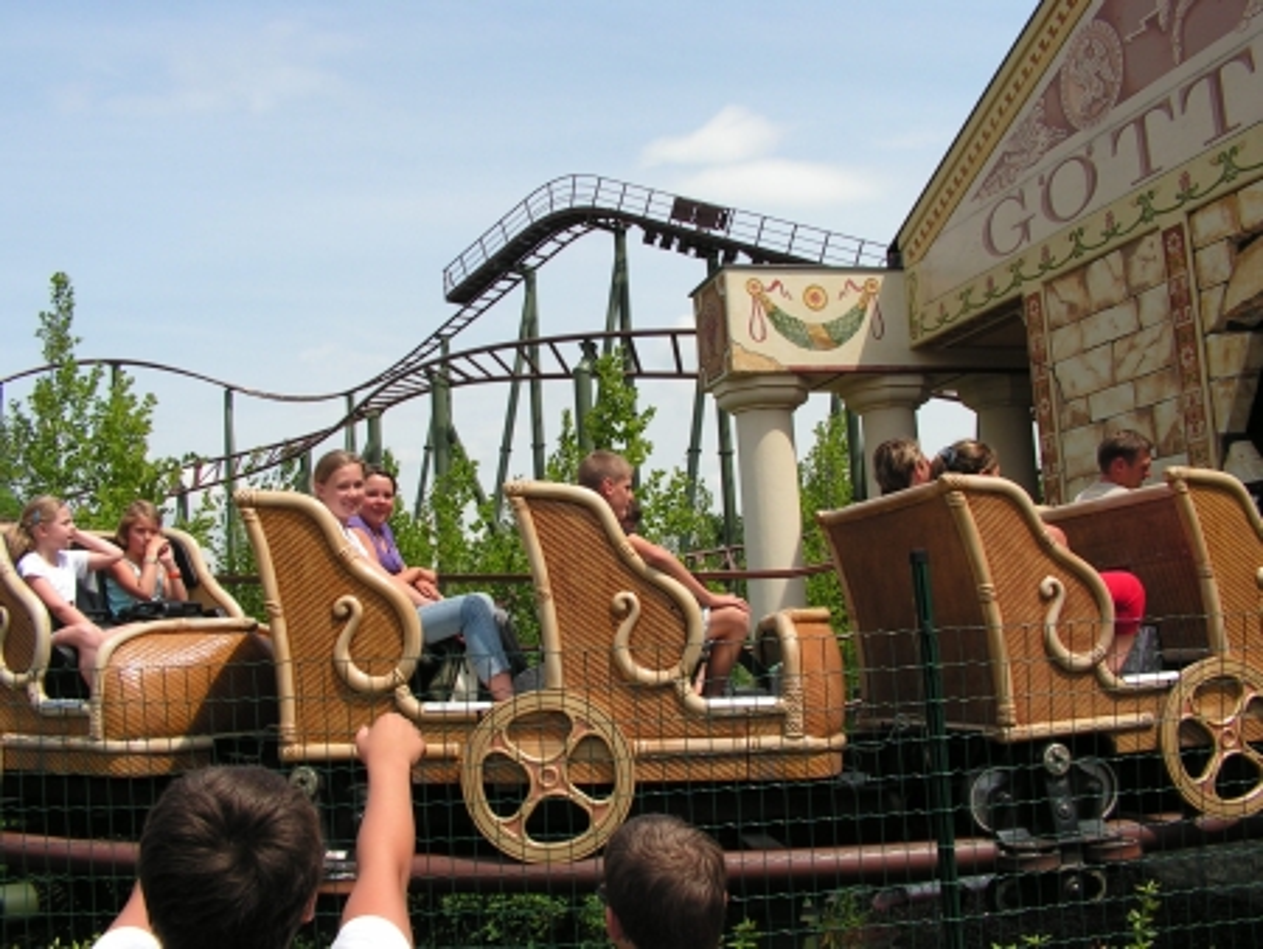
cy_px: 474
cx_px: 632
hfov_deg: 51.3
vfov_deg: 39.7
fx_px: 1314
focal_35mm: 36
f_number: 4.8
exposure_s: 1/500
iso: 64
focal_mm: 6
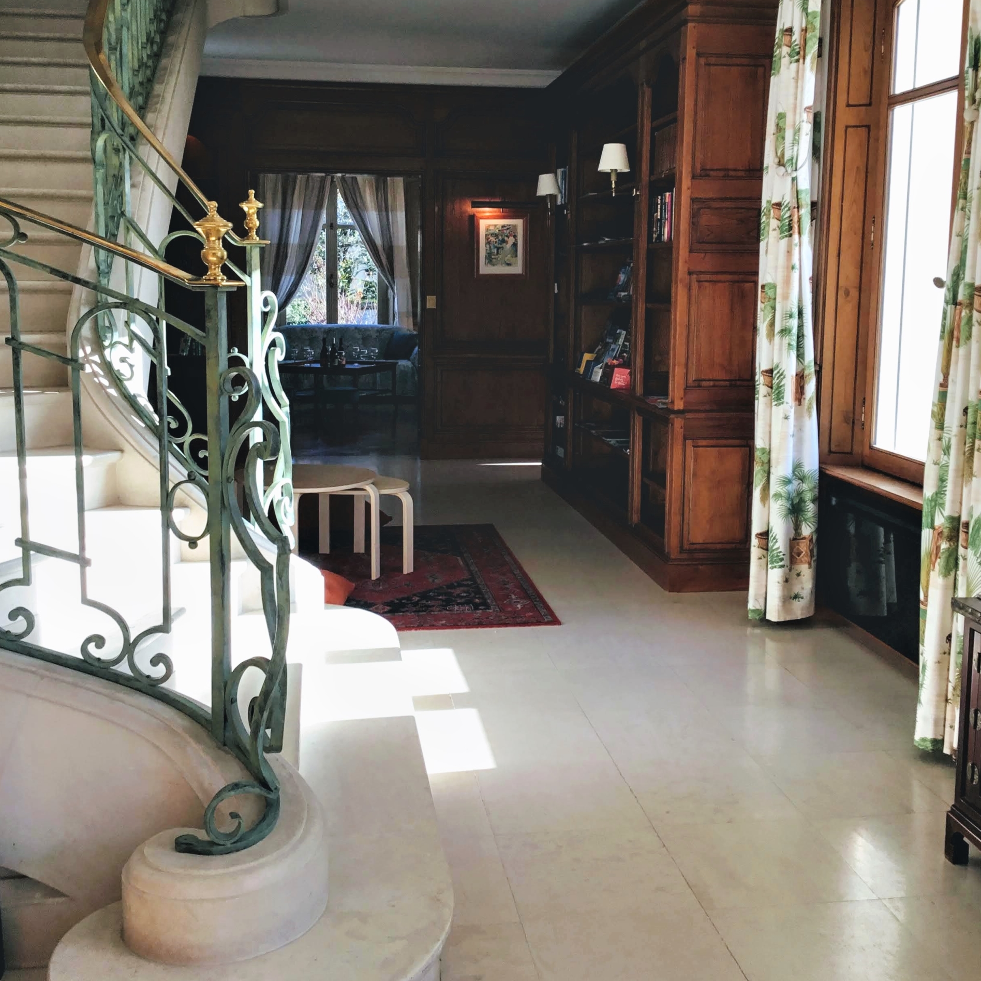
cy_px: 429
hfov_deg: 44.9
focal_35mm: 37
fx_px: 1186
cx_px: 489
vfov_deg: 44.8
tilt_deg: -8.1
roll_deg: -0.5
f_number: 2.4
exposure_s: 1/147
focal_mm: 3.3
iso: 25
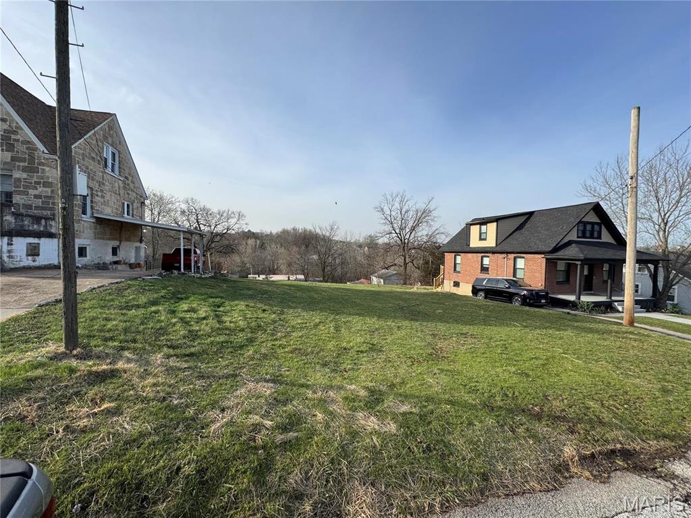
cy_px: 259
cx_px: 346
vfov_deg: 85.7
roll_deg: -1.1
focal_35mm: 14
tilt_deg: -2.4
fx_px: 279
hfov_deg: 102.1
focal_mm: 2.22
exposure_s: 1/1370
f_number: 2.2
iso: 40
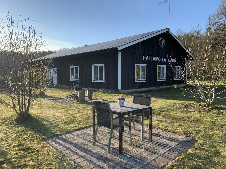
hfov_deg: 67.3
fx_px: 170
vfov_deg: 53.1
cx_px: 113
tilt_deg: -4.3
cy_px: 84
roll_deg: +1.1
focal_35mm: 26
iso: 25
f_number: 1.8
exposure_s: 1/822
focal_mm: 4.25
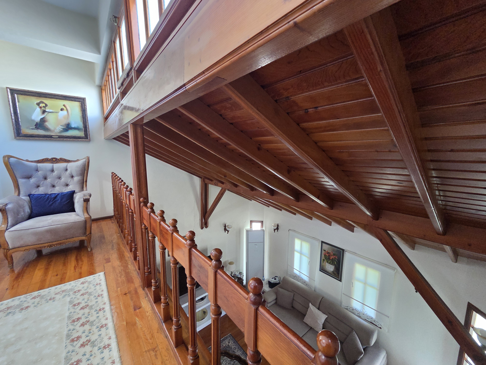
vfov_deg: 89.9
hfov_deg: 106.2
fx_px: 183
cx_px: 243
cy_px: 182
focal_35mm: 13
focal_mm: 2.2
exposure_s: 1/50
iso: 640
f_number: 2.2
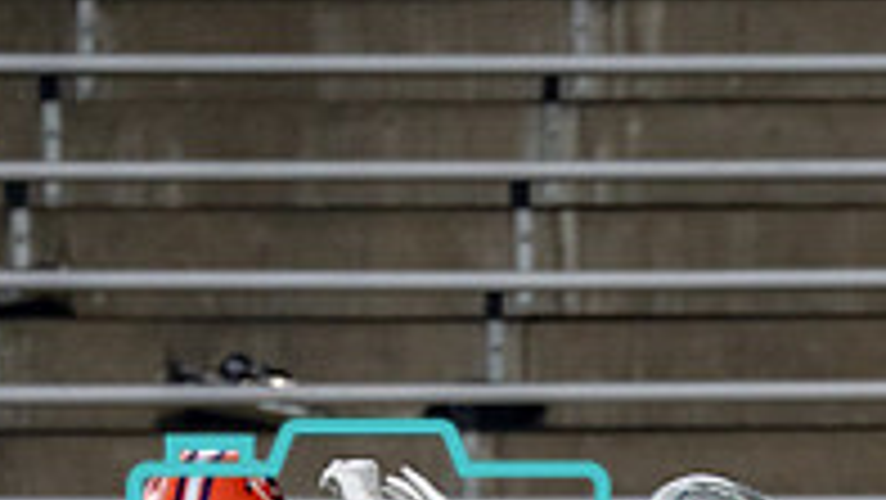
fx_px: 27310
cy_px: 807
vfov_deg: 1.0
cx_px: 1007
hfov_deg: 1.9
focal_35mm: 1162
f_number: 2.8
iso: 2000
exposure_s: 1/1250
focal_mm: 200
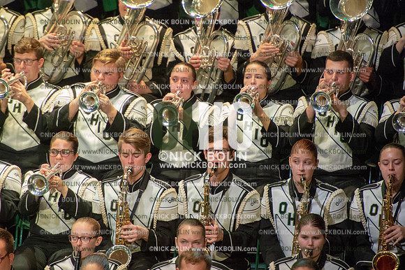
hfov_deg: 5.2
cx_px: 202
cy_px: 135
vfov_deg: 3.4
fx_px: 4497
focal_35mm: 400
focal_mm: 400
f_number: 5.6
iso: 8000
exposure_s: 1/320
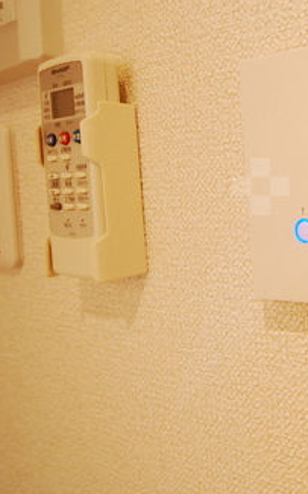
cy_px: 186
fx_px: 323
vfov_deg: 73.6
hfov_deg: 29.7
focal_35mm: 24
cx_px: 460
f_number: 4.5
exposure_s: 1/25
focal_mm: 8
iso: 1600
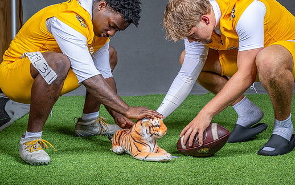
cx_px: 209
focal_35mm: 87
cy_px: 70
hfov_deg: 23.6
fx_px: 700
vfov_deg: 15.0
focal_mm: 60
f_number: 6.3
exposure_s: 1/200
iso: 100
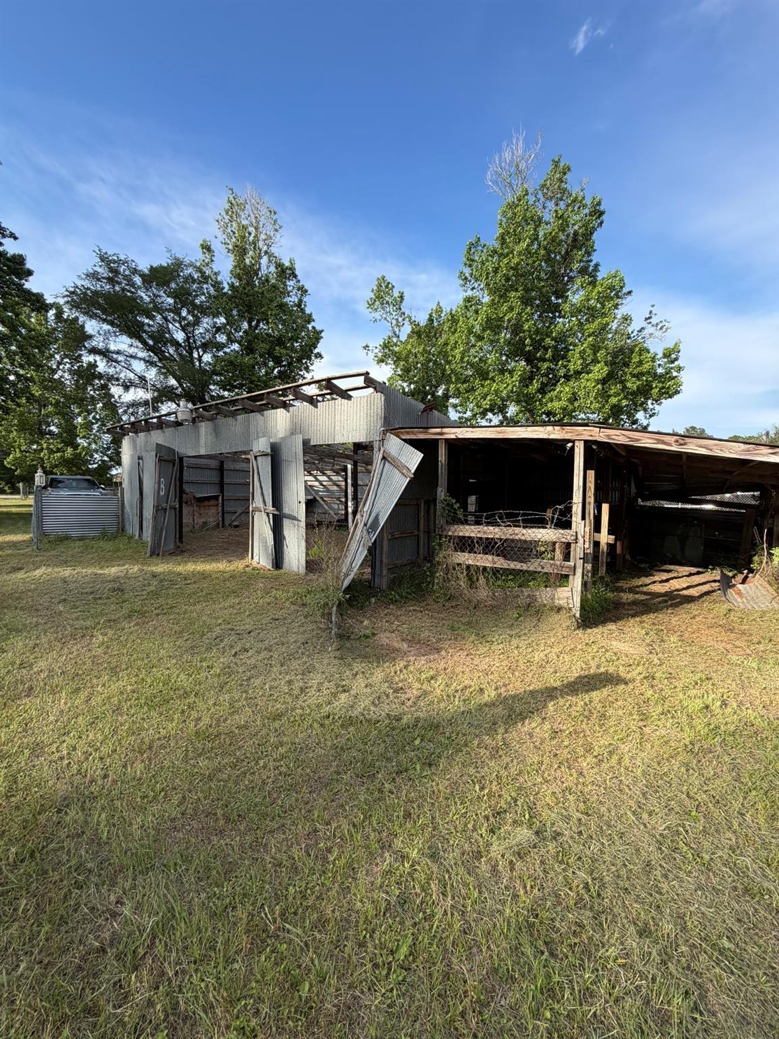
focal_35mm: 14
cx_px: 390
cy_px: 520
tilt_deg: -2.7
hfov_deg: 85.7
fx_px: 420
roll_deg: -0.4
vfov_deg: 102.1
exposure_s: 1/596
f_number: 2.2
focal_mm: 2.22
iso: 40
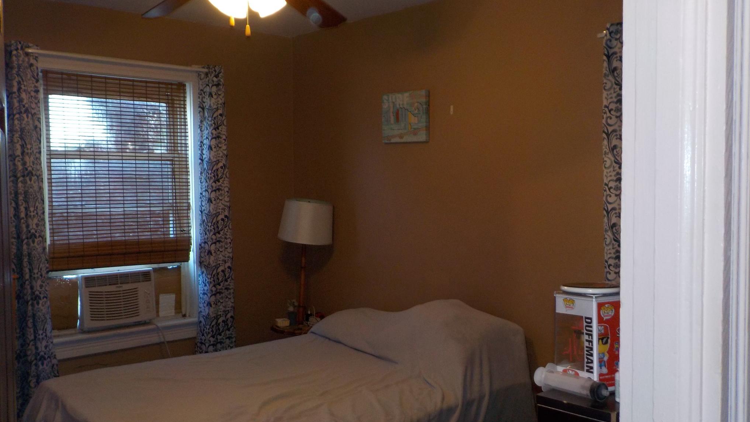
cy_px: 219
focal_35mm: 33
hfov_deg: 59.5
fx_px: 656
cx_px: 372
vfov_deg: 35.6
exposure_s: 1/30
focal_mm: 4.1
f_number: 3.3
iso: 200
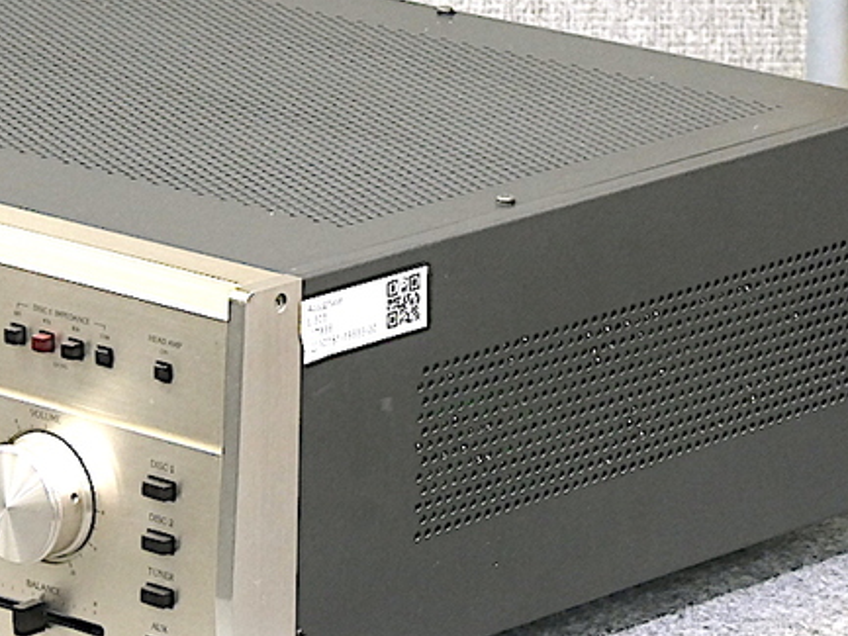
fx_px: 6249
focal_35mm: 255
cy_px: 346
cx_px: 110
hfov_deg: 7.7
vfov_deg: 5.8
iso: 200
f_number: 5.1
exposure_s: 1/5
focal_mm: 20.6
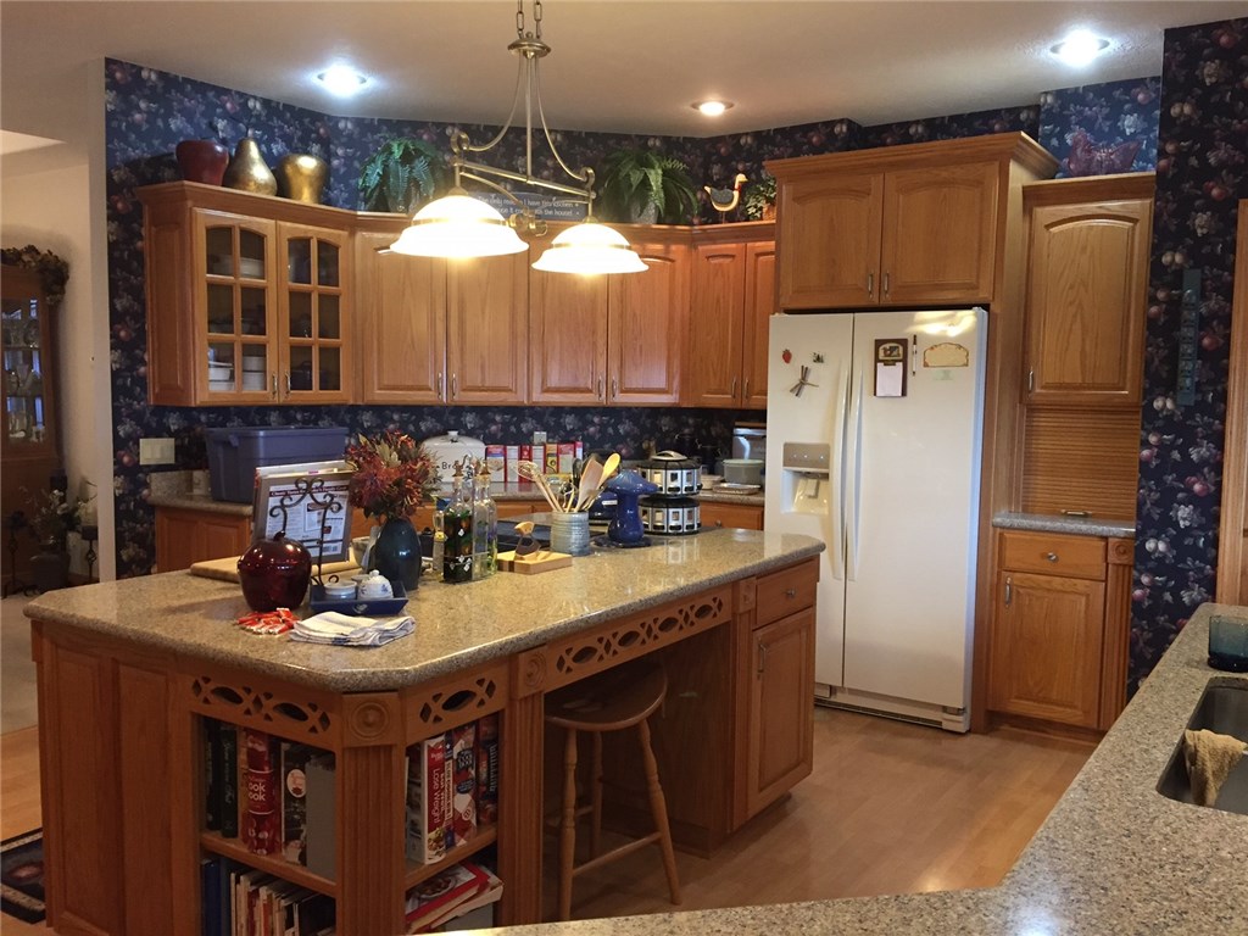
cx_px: 624
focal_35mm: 29
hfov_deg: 61.7
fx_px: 1046
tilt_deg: -4.2
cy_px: 468
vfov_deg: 48.2
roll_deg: -2.2
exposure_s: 1/30
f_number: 2.2
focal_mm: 4.15
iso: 160
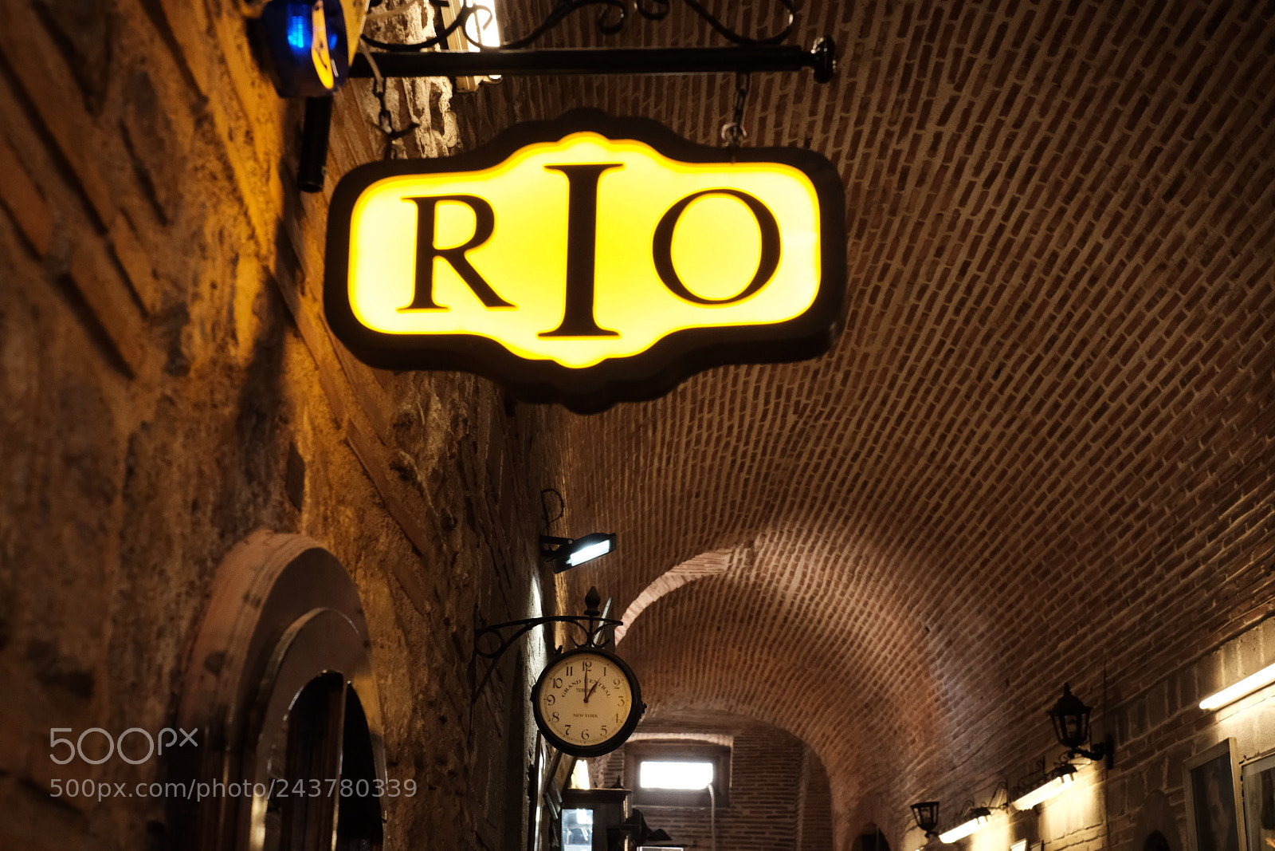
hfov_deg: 37.5
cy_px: 426
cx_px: 638
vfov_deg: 25.5
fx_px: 1877
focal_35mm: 53
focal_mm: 35
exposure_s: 1/125
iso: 4000
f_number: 5.6
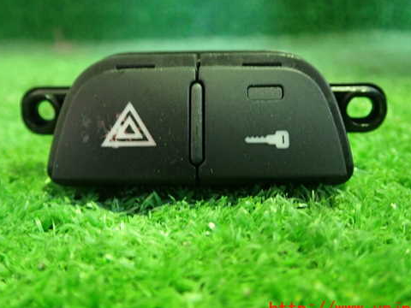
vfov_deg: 35.9
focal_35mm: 40
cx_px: 206
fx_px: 475
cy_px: 128
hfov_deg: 46.8
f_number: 2.4
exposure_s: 1/20
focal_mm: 5.79
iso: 800
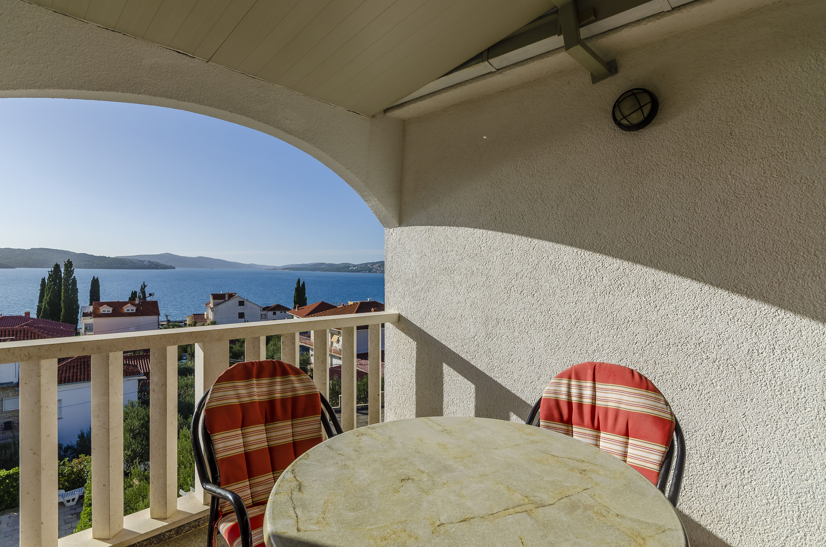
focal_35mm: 18
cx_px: 413
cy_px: 274
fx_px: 412
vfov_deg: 67.2
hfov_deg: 90.1
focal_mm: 12
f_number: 10
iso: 100
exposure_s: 1/320
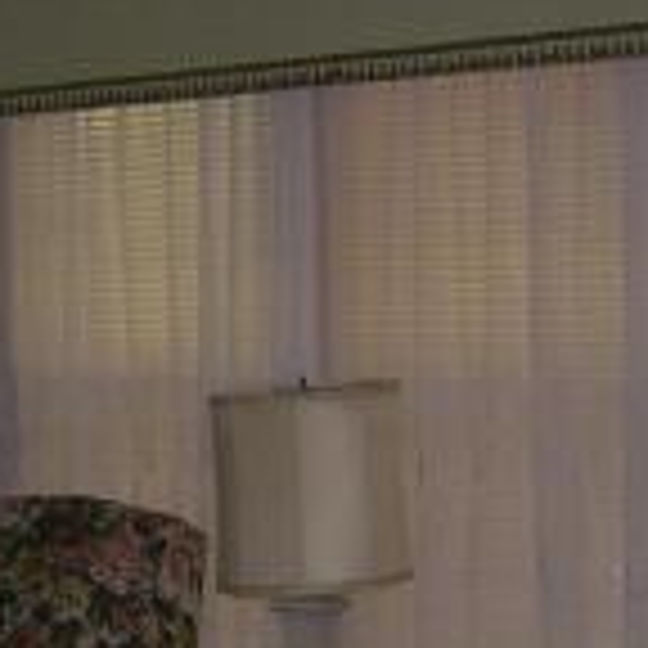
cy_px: 459
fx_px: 2563
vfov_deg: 14.4
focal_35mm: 121
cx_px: -45
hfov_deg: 14.1
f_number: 2.9
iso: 74
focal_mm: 5.7
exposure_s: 1/60.1
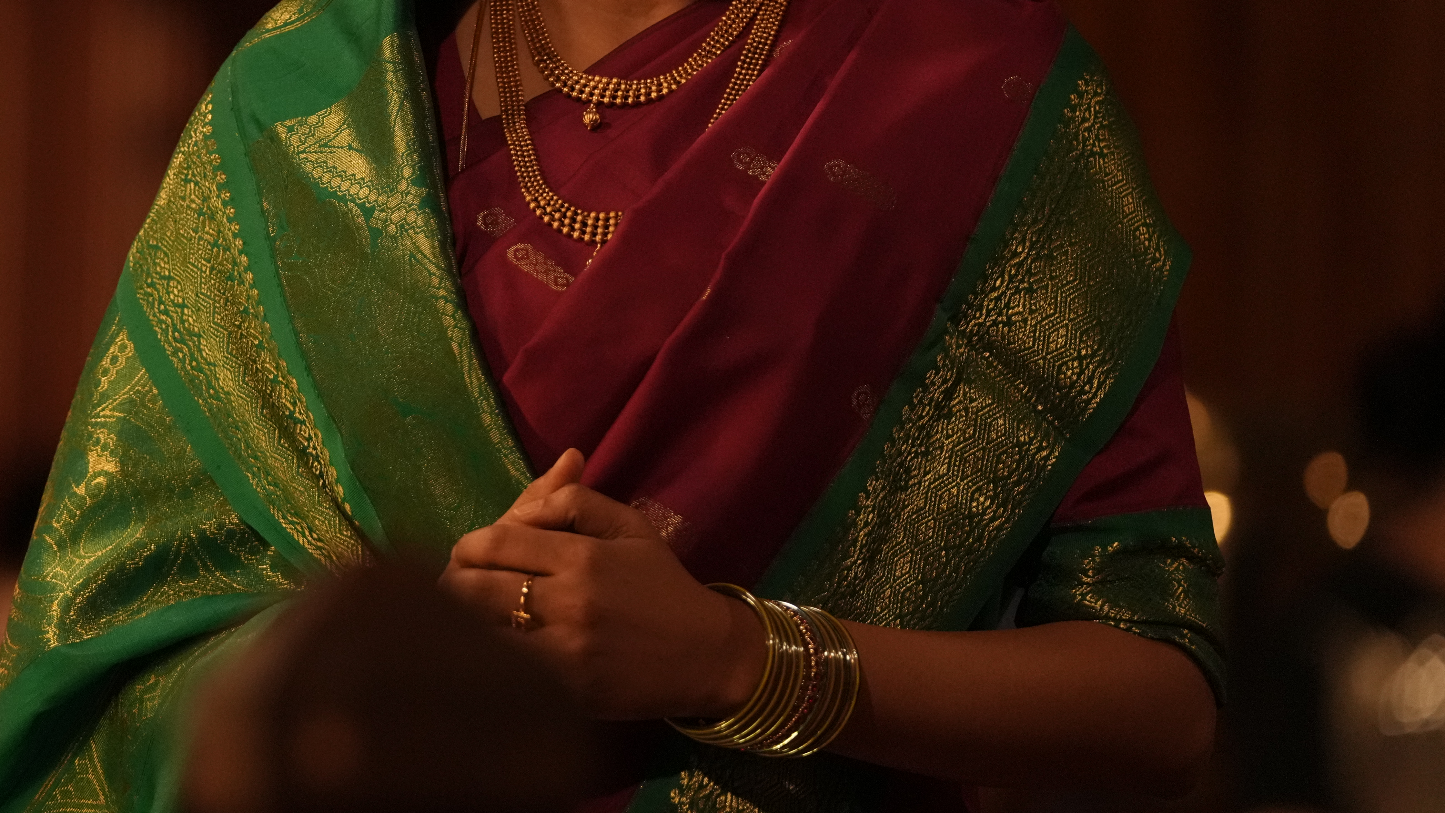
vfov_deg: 4.2
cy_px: 254
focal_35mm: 289
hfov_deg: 7.5
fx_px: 11073
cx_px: 257
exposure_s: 1/200
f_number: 2.8
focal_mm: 143
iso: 3200
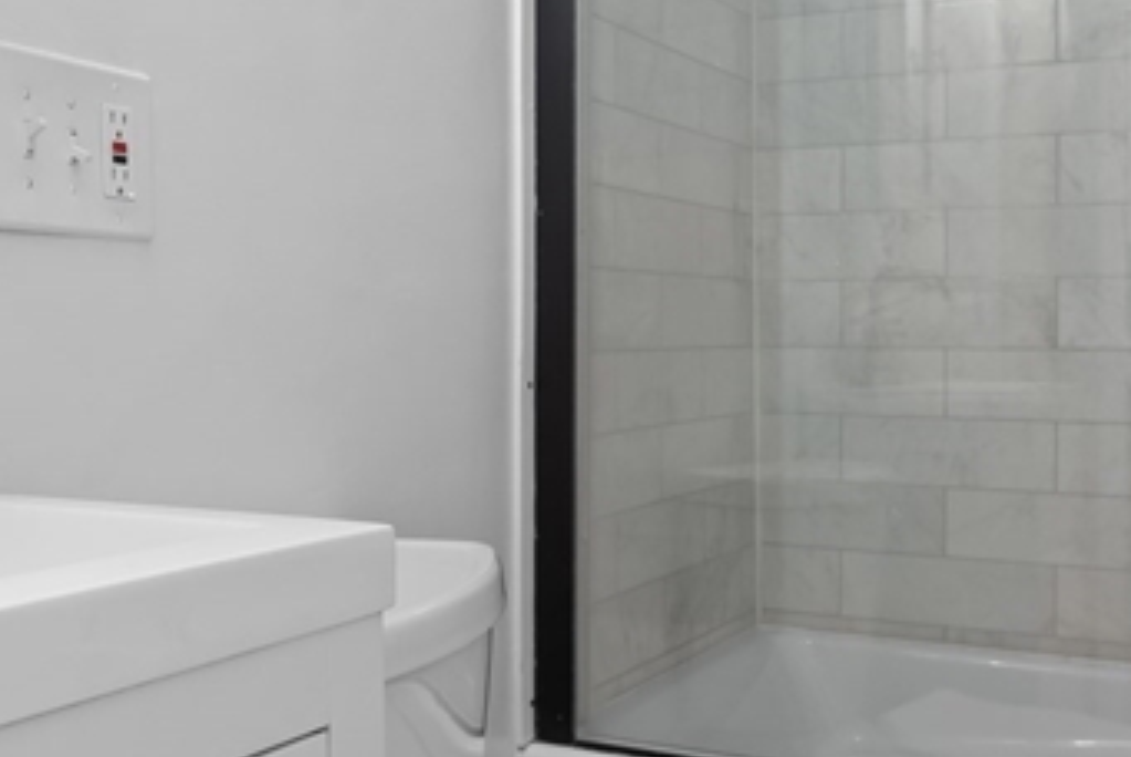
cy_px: 330
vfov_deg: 28.1
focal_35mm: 48
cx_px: 464
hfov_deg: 40.9
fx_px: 1509
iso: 320
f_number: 11
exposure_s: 3.2
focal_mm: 16
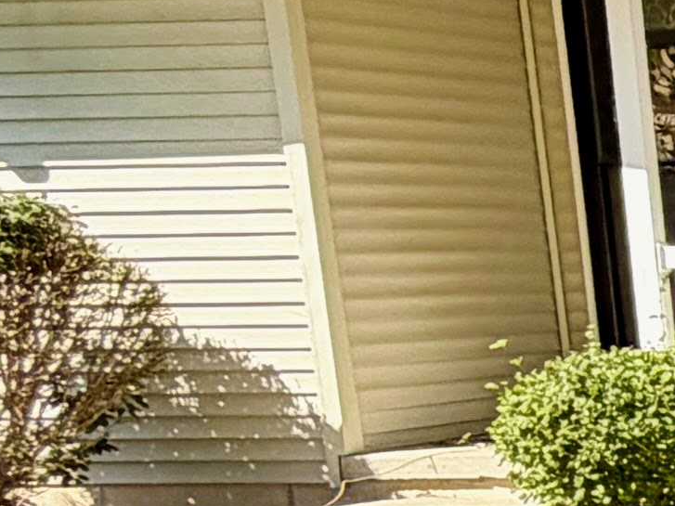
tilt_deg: -10.4
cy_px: 597
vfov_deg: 13.1
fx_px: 2145
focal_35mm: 110
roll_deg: +1.6
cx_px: 1820
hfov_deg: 12.2
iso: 40
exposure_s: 1/502
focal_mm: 2.22
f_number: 2.2
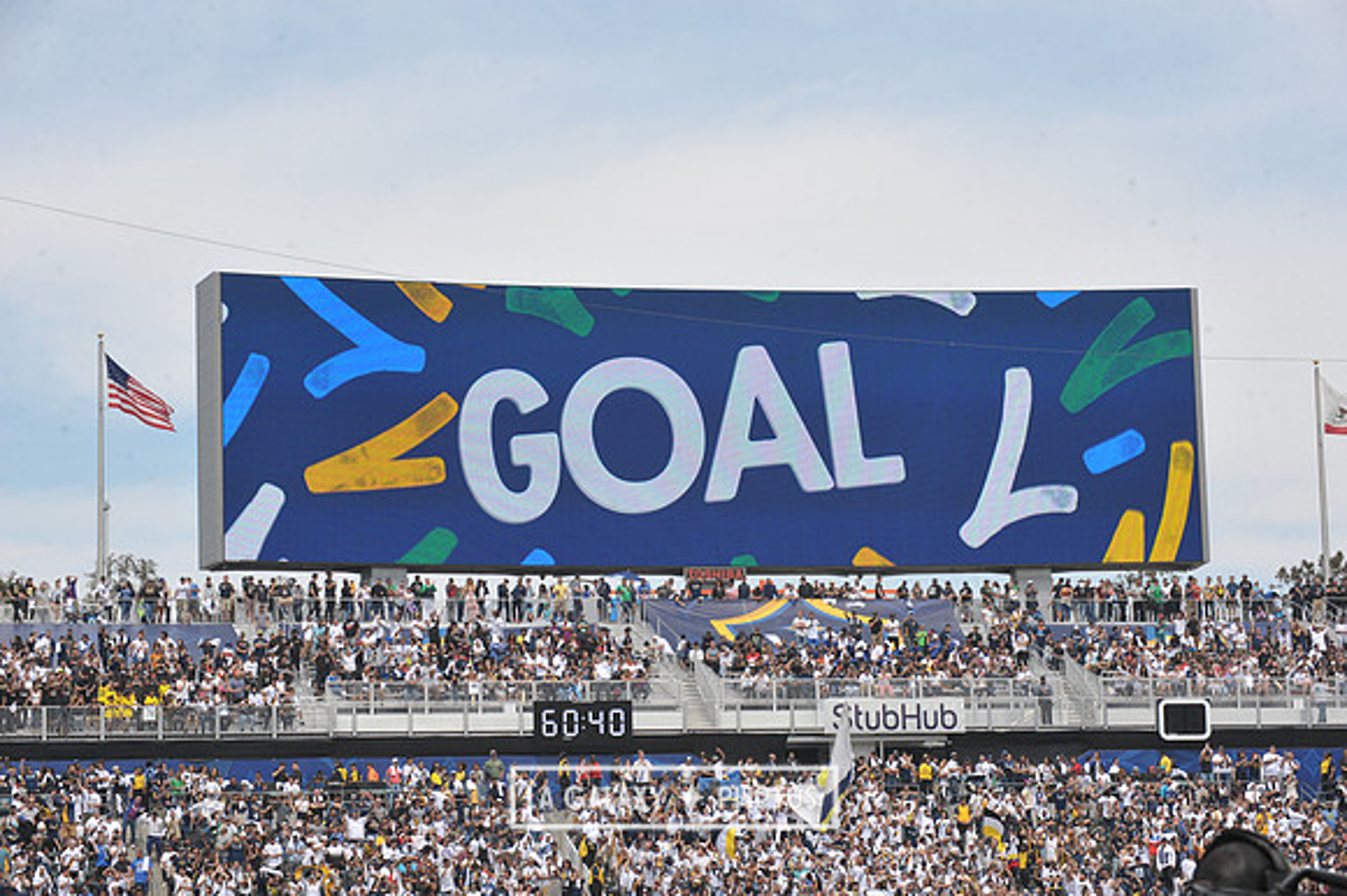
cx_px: 674
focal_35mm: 105
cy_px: 448
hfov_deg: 19.5
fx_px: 3926
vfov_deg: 13.0
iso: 320
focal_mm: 105
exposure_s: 1/500
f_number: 11
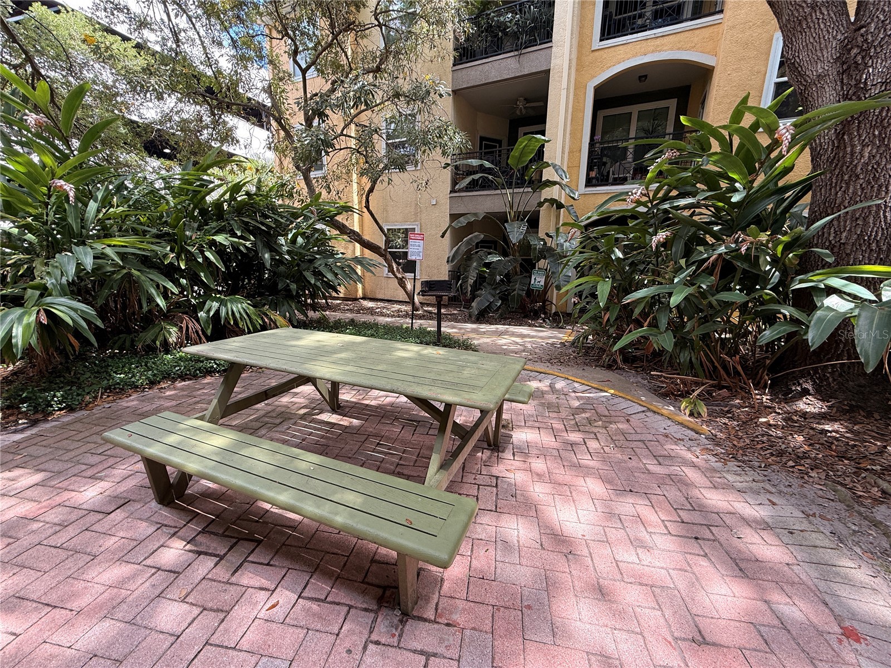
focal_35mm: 14
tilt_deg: -12.0
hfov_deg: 102.1
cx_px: 446
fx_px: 360
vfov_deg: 85.7
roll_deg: -0.8
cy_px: 334
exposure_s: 1/132
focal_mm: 2.22
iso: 64
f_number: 2.2
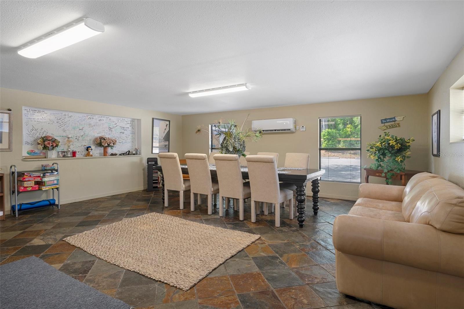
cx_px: 232
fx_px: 245
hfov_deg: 86.9
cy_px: 154
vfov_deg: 64.5
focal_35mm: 19
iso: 320
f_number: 9
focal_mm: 19
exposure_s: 1
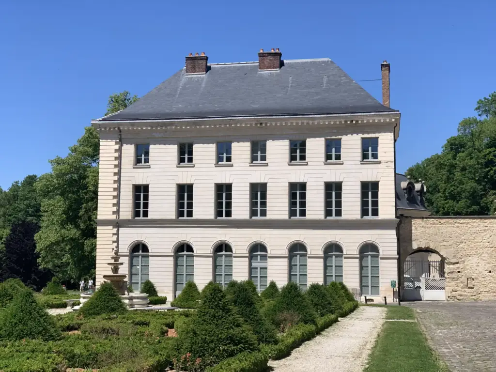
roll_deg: -0.4
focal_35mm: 52
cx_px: 248
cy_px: 186
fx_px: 745
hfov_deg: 36.8
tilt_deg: +5.7
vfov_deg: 28.0
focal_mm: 6
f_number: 2.4
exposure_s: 1/1410
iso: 16
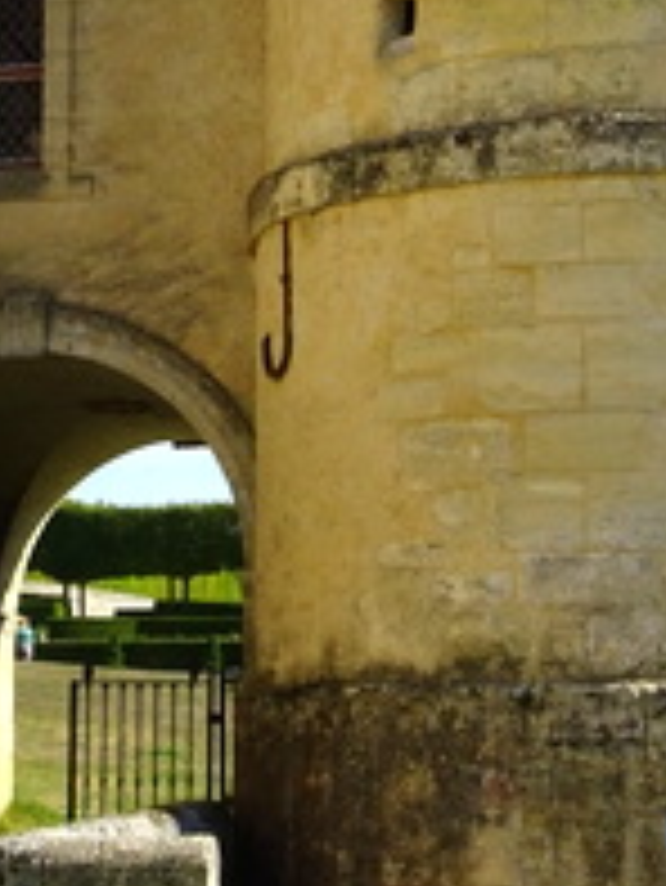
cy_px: 94
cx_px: 414
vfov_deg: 18.6
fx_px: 2665
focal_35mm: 104
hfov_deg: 14.2
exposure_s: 1/640
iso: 80
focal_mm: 5.43
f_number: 4
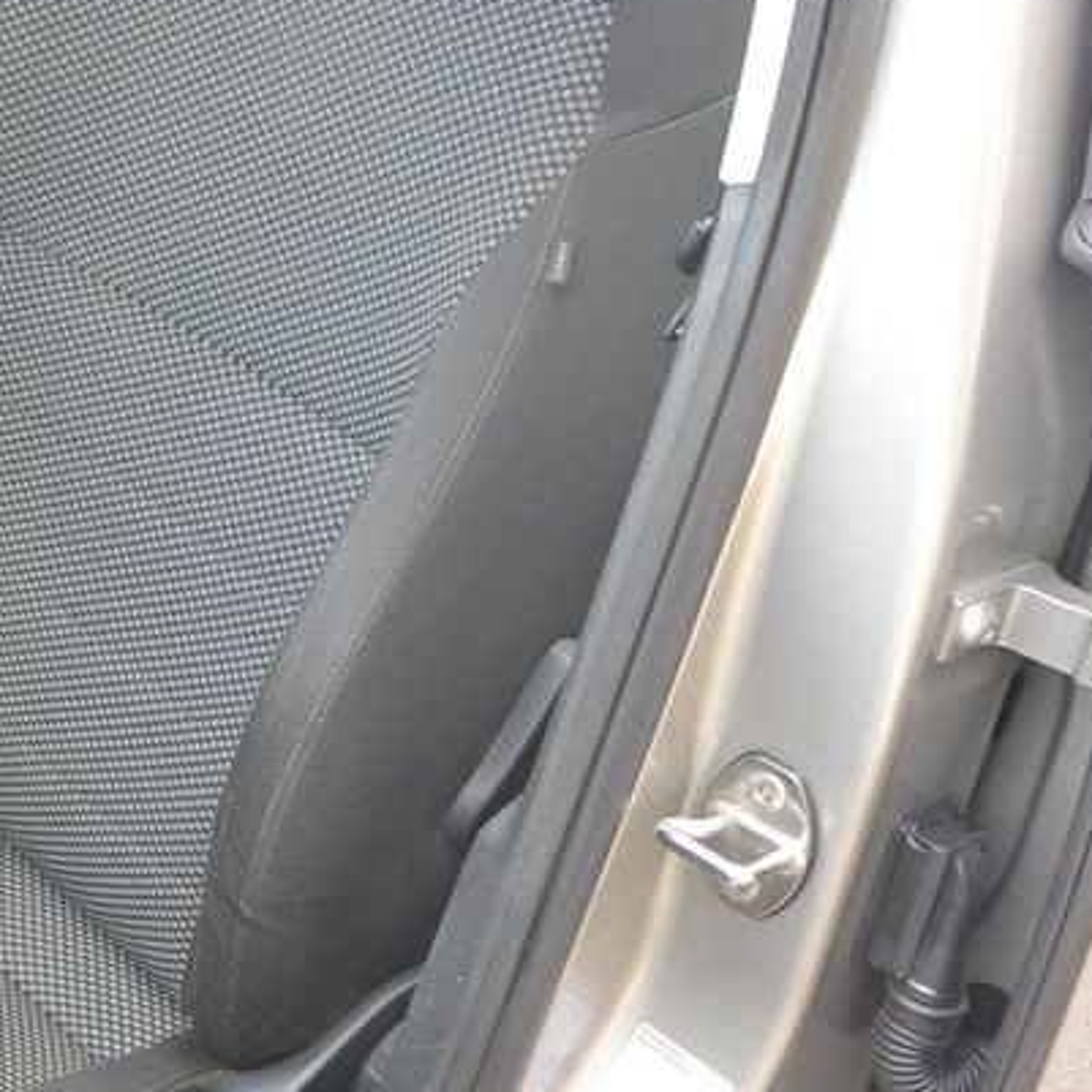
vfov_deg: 27.3
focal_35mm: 63
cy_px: 584
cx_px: -218
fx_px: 2248
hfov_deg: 24.7
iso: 450
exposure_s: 1/60
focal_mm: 11
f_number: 3.5
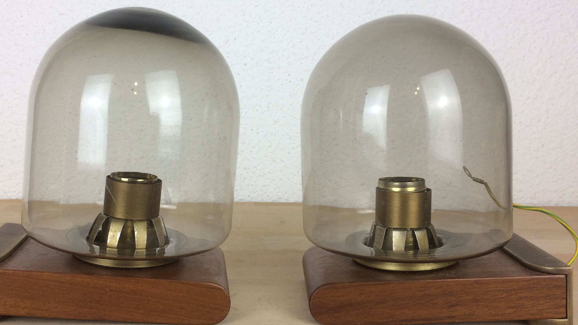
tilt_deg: -5.7
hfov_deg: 51.5
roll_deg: -1.7
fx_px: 598
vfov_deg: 30.4
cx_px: 256
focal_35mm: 39
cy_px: 156
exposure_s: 1/100
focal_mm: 4.15
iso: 64
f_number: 2.2
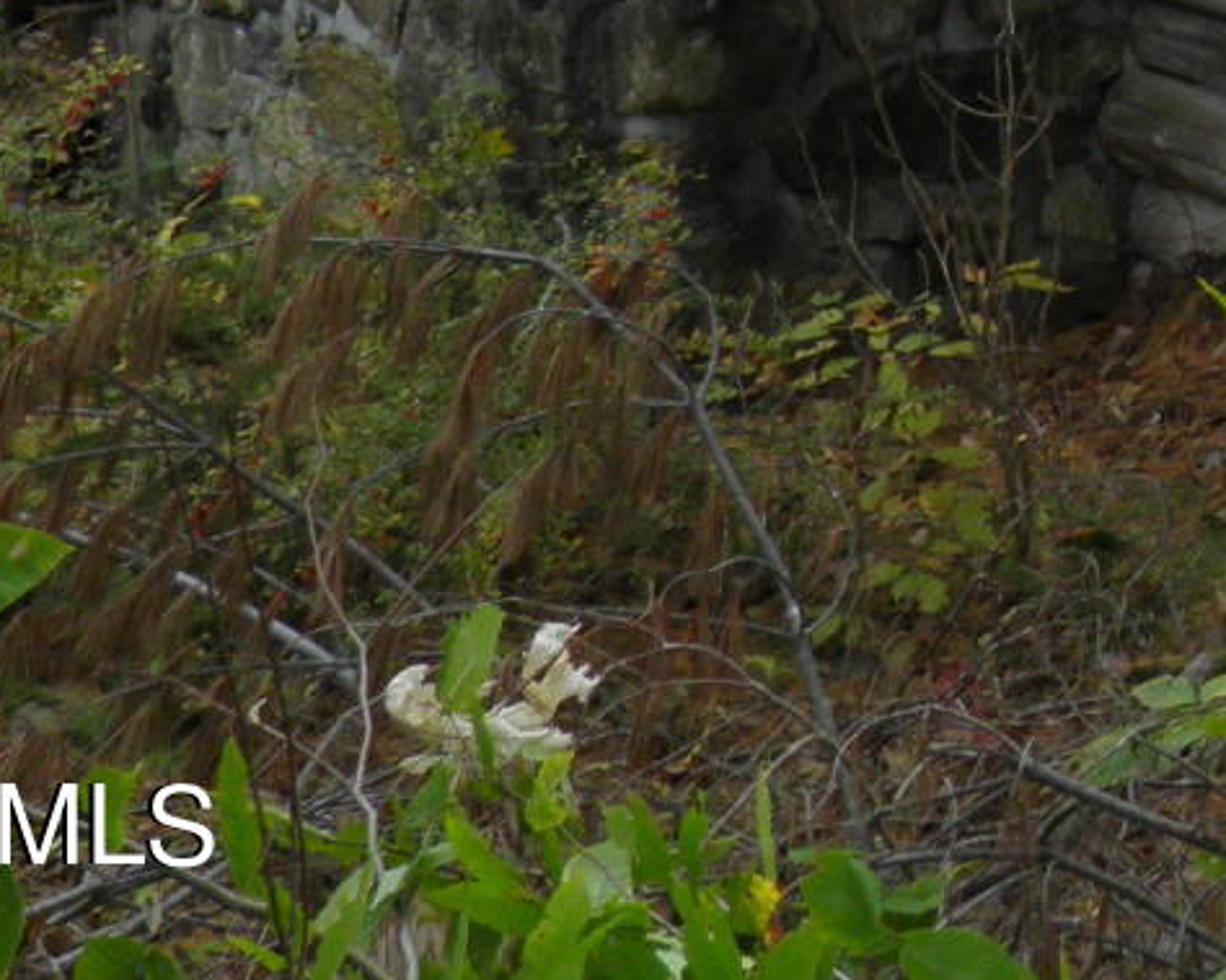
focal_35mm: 118
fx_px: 4281
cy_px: -980
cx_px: 1909
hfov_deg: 15.0
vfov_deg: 11.7
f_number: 5
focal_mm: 4.9
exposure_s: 1/50
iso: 50
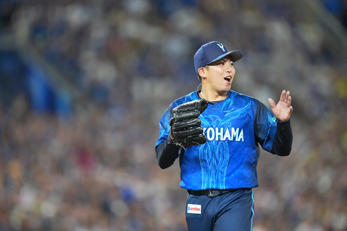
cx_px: 174
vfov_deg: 3.4
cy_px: 116
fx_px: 3855
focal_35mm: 400
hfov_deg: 5.2
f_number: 2.8
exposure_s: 1/2500
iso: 6400
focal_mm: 400
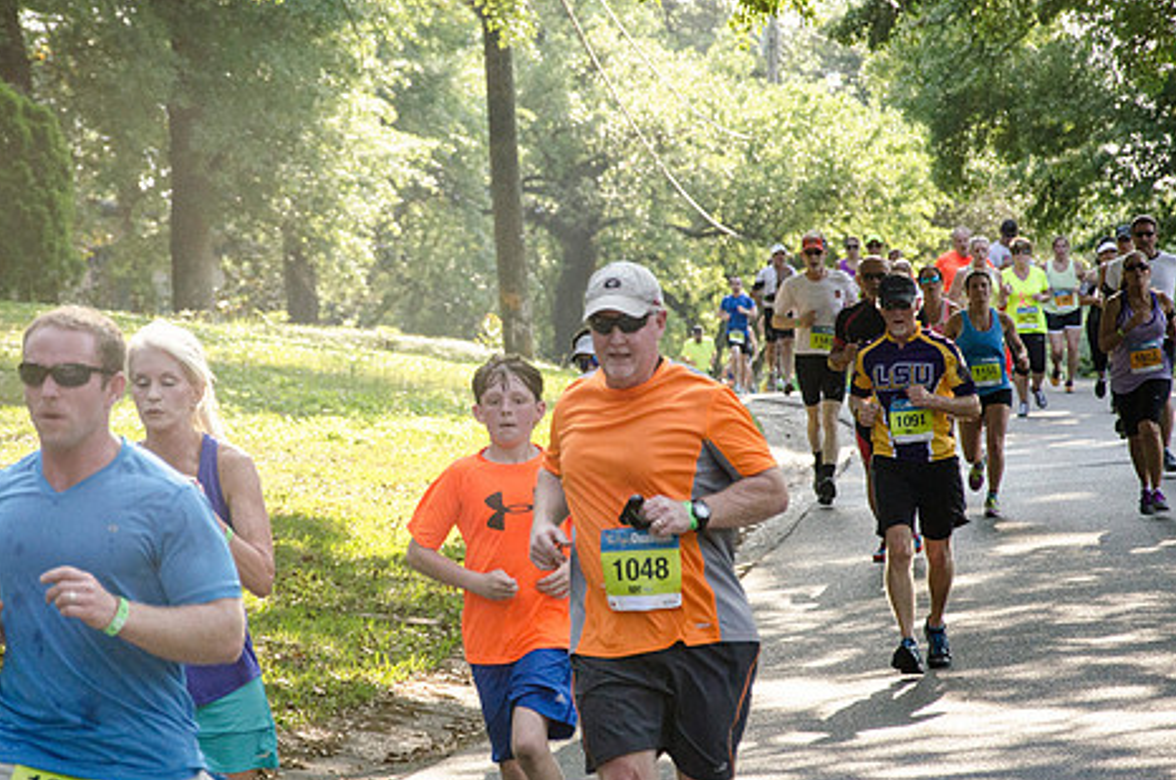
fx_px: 6392
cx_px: 510
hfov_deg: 10.5
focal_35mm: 196
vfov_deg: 7.0
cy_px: 391
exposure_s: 1/1600
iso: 800
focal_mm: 105
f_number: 5.6
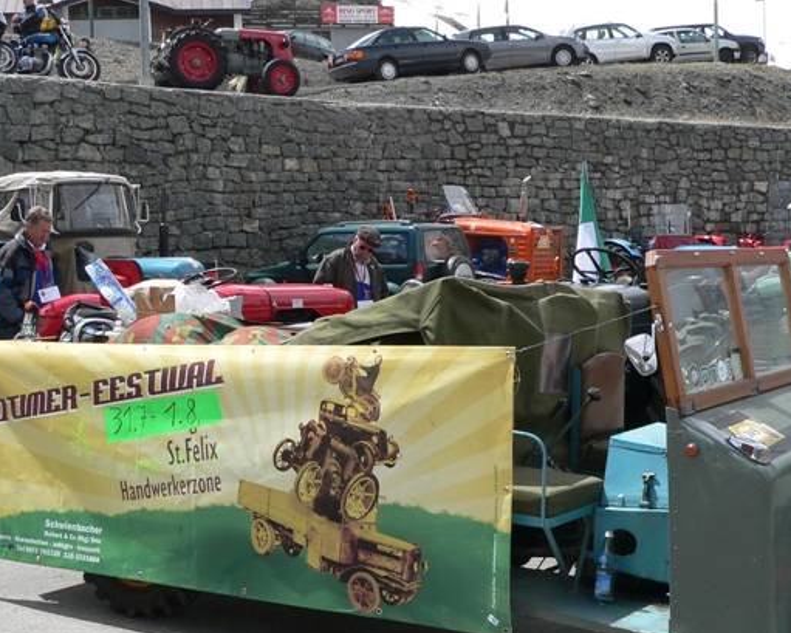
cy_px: 463
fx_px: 1288
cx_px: 432
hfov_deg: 34.1
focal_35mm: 55
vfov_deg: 27.3
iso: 80
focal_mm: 6
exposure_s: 1/500
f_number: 4.6
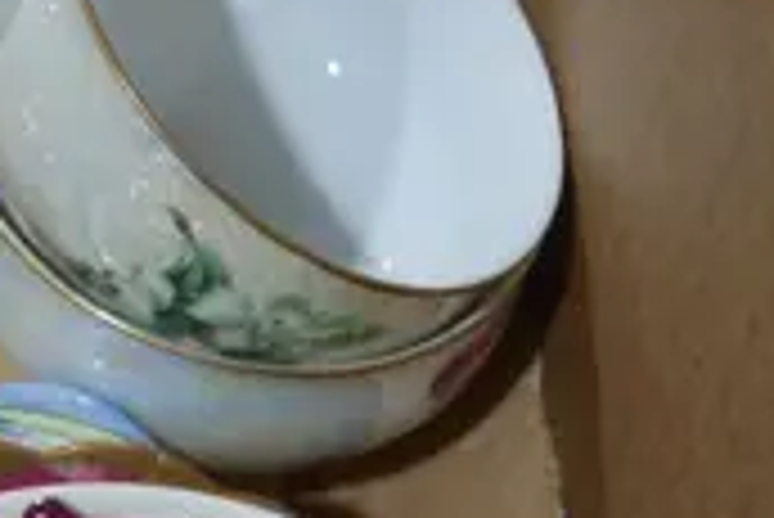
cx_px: -752
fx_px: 4260
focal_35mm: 198
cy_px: -209
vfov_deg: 6.9
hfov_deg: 9.7
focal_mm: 16
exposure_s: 1/60
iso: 250
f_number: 3.6
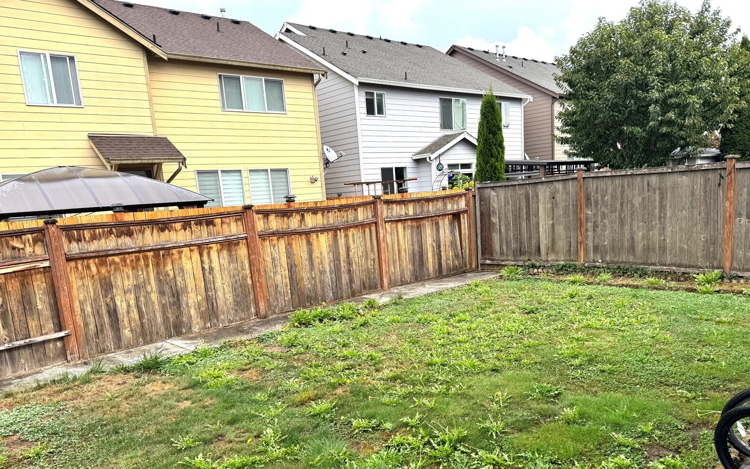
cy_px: 287
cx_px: 377
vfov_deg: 47.2
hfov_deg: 70.4
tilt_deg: -10.2
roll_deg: +4.0
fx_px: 531
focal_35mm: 26
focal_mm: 6.76
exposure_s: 1/995
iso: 80
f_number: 1.78
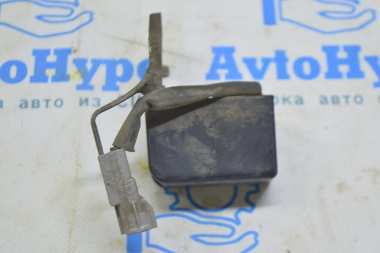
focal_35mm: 82
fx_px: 870
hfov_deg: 24.6
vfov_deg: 16.5
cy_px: 126
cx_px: 190
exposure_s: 1/20
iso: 400
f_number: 5.6
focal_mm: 55
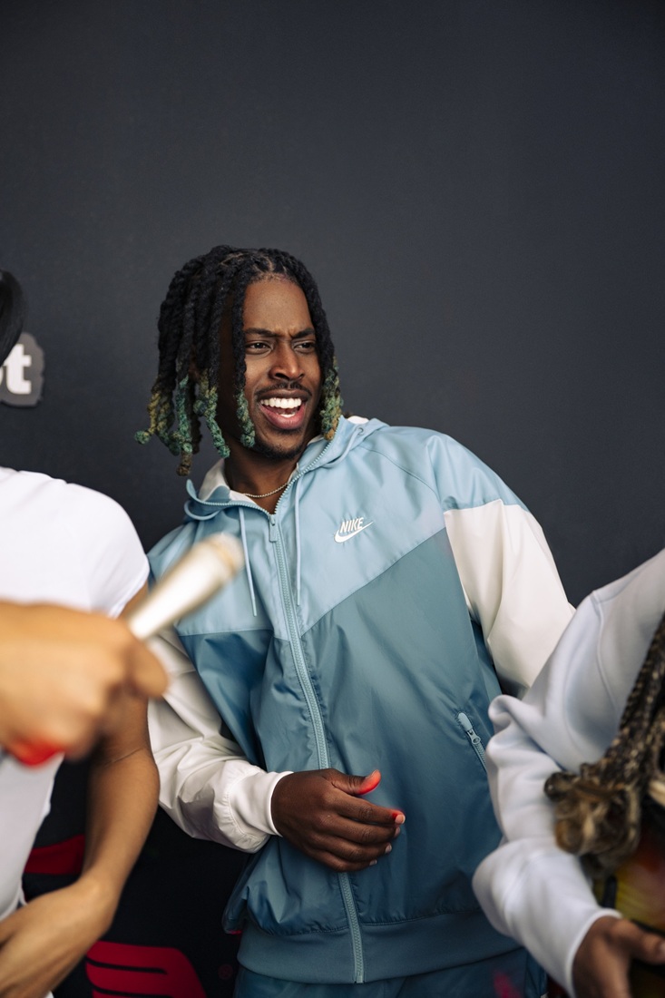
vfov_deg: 45.4
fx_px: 1192
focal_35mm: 43
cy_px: 499
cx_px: 332
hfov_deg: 31.2
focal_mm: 43
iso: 320
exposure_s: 1/160
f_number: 2.8
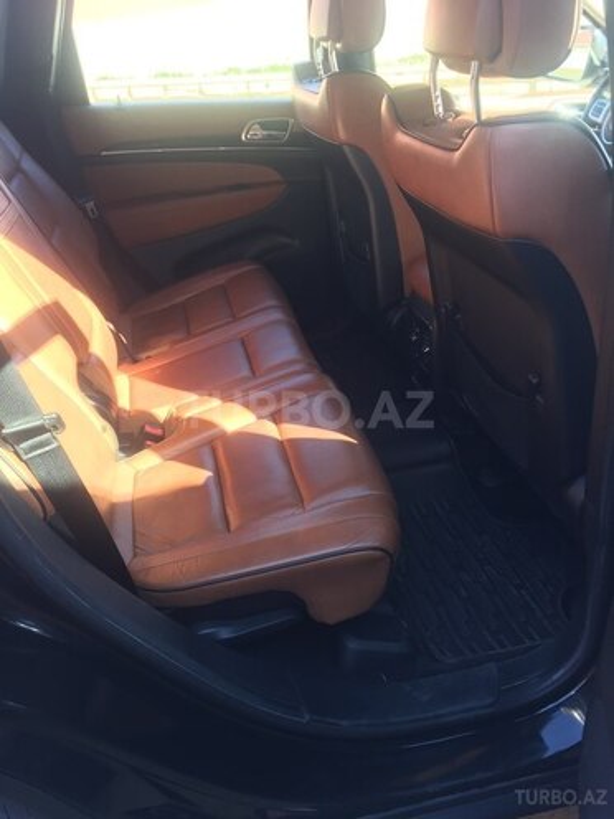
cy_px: 410
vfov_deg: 61.7
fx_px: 686
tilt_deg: -27.6
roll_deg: +2.0
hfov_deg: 48.2
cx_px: 307
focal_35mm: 29
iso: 50
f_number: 2.2
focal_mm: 4.15
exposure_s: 1/100
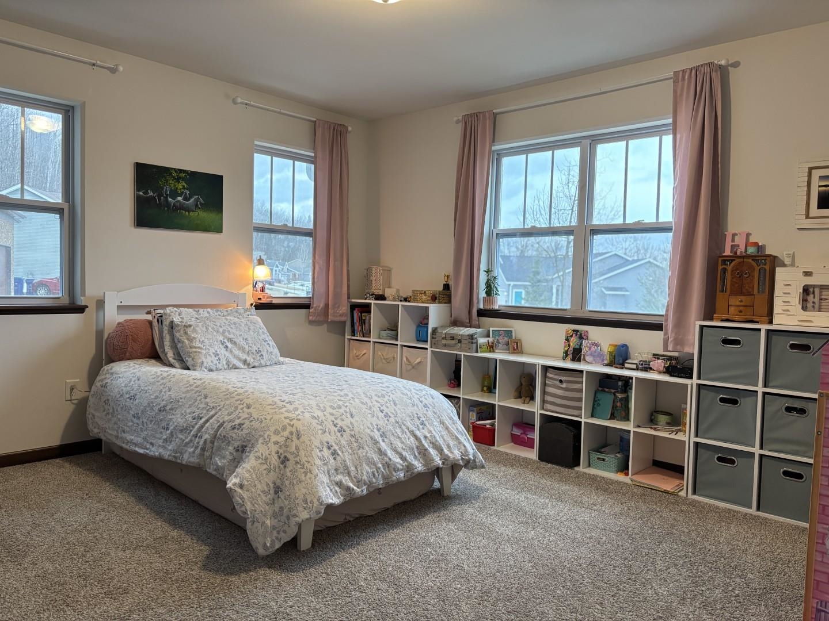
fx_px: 623
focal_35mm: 26
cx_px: 414
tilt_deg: -2.5
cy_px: 310
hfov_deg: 67.3
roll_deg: -1.7
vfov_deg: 53.1
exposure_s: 1/60
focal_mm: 5.96
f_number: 1.6
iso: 400
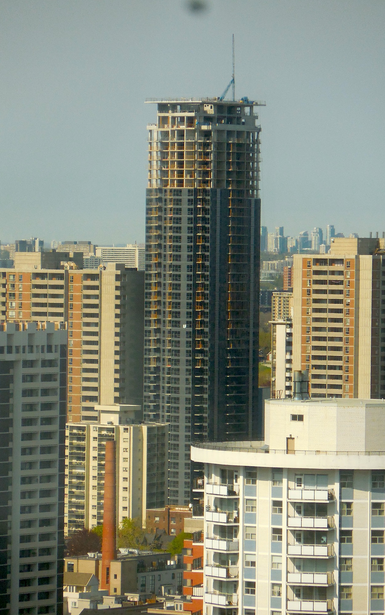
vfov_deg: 7.7
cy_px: 308
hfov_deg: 4.8
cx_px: 191
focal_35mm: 272
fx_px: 4566
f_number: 6
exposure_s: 1/250
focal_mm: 46.1
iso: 280
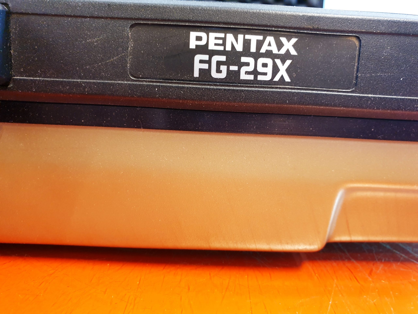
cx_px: 209
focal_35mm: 26
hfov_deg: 67.3
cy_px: 157
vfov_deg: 53.1
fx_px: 314
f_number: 2.4
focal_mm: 4.3
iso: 320
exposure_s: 1/14
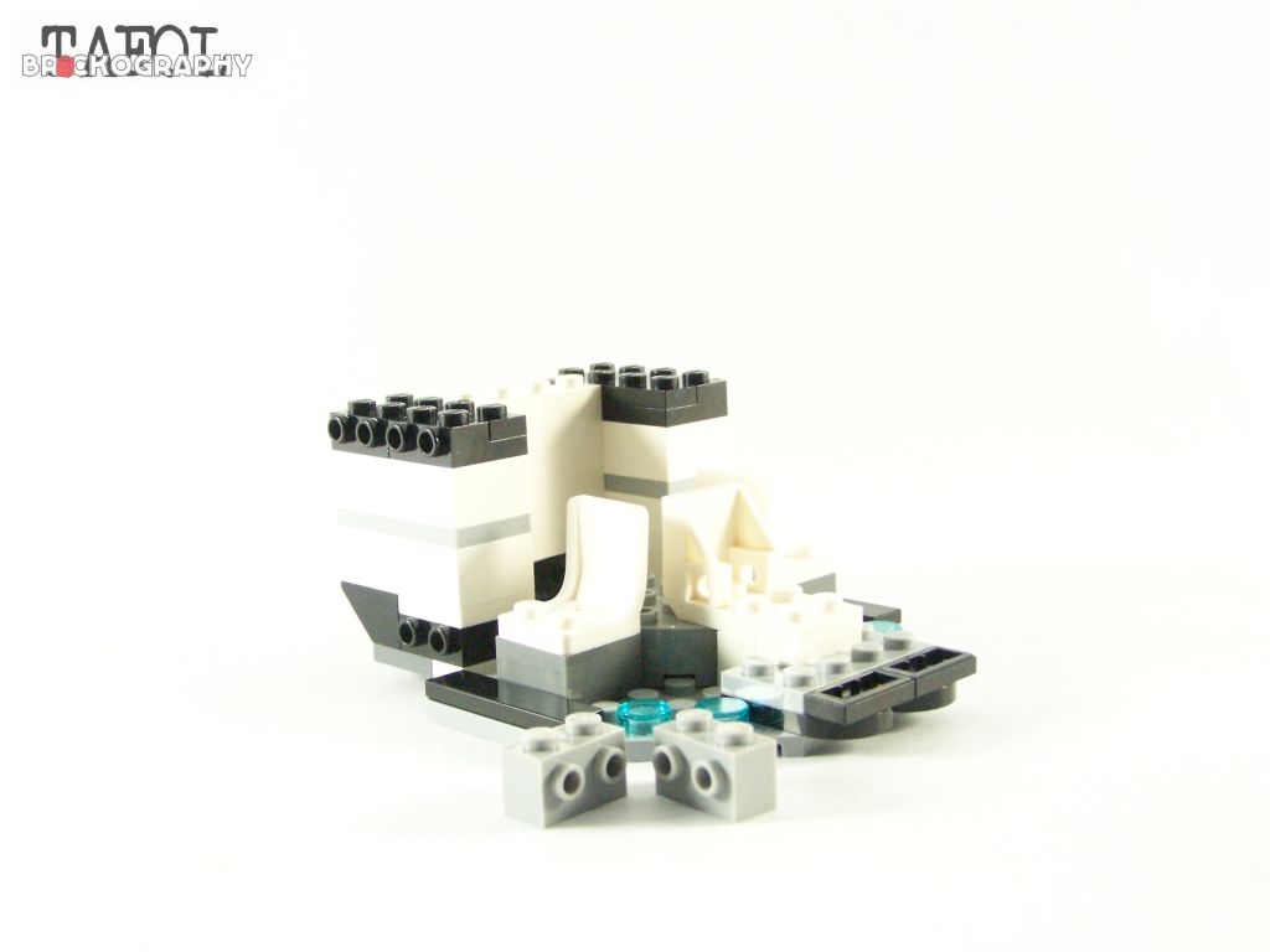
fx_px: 1871
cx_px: 635
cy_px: 476
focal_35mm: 51
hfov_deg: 37.5
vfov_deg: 28.6
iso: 400
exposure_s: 1/60
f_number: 3.6
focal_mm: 8.5
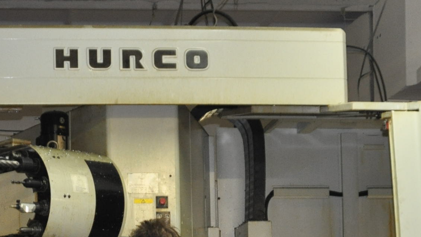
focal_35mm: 98
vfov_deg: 11.9
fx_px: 1094
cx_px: 128
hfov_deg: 21.7
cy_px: 325
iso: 800
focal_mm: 22
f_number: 3.5
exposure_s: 1/60
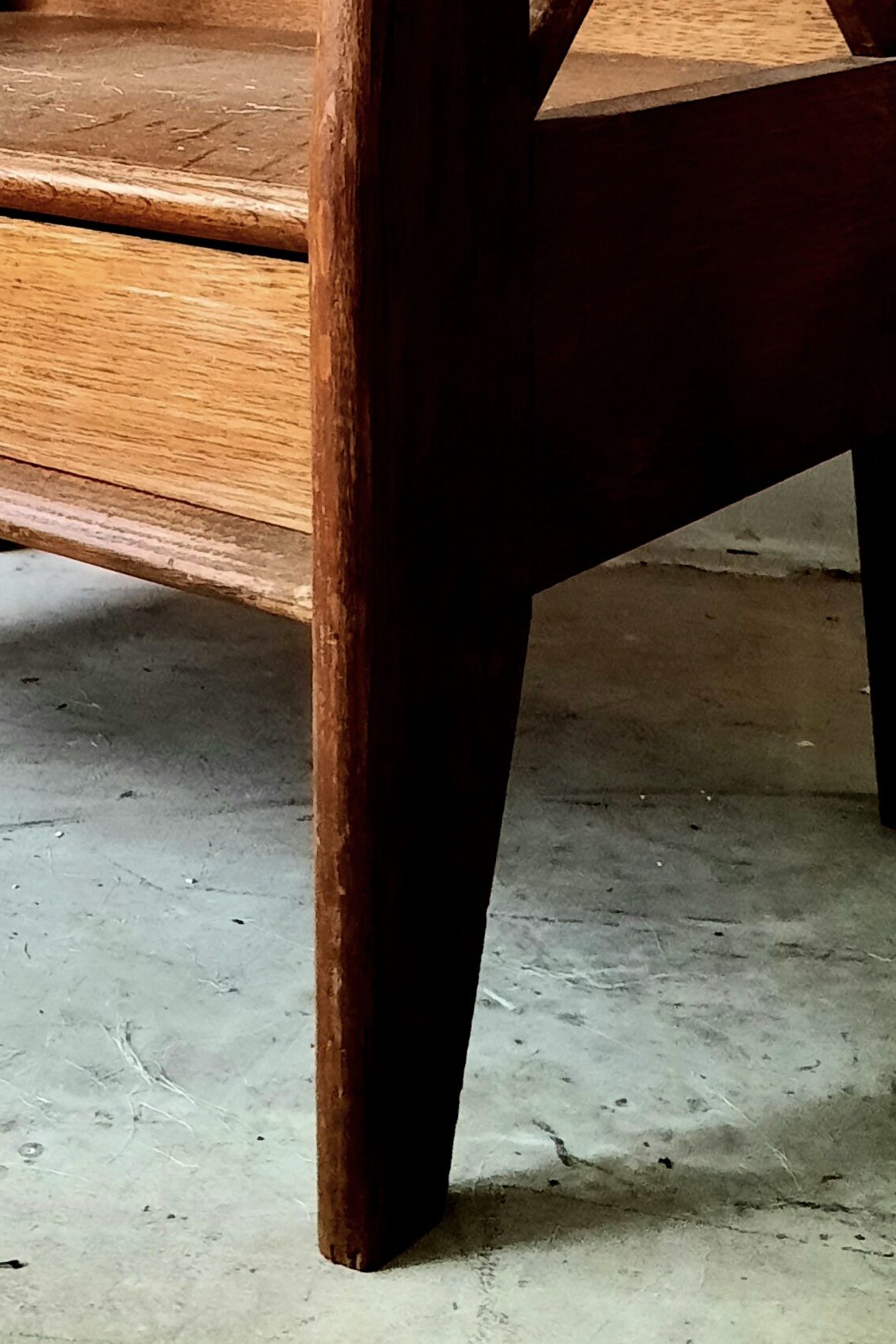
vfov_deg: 32.3
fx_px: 2127
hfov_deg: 23.5
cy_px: 3
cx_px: 223
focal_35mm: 57
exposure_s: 1/25
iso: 400
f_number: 2
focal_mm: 4.6
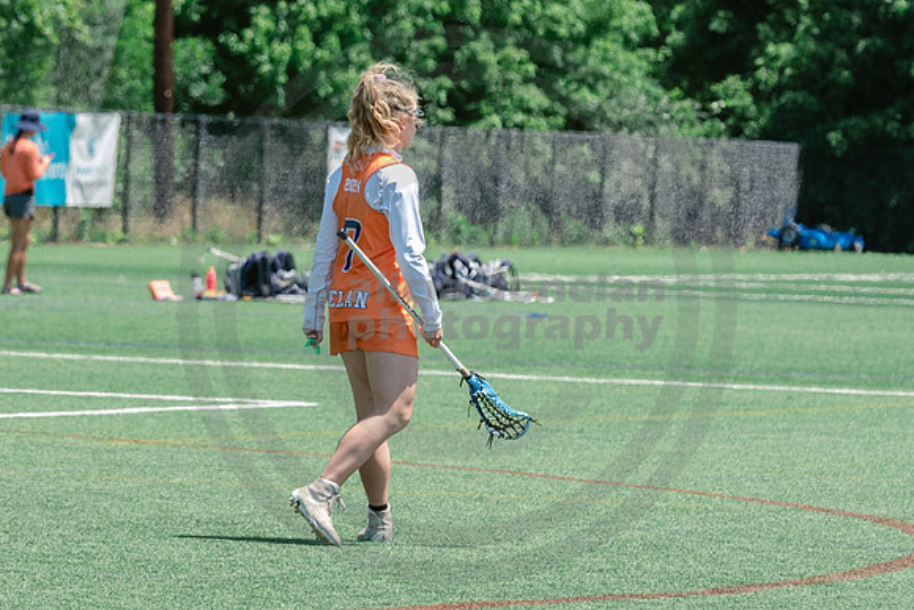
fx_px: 10413
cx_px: 157
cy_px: 238
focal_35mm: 410
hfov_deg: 5.0
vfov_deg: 3.4
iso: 400
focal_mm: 165
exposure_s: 1/1600
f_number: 5
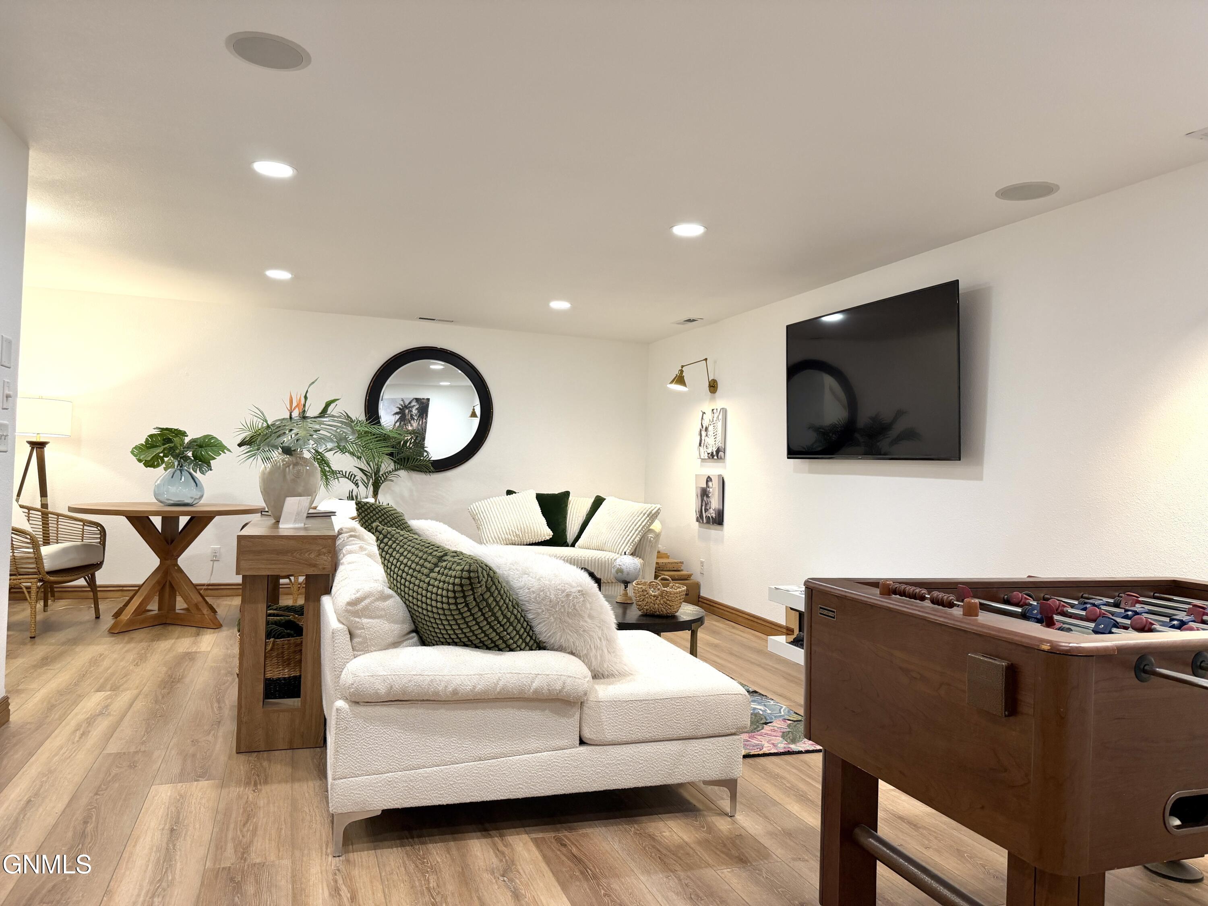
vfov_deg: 56.8
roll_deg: -2.0
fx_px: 838
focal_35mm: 24
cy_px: 453
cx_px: 604
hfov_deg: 71.6
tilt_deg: +1.3
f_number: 1.78
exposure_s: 1/60
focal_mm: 6.76
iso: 160
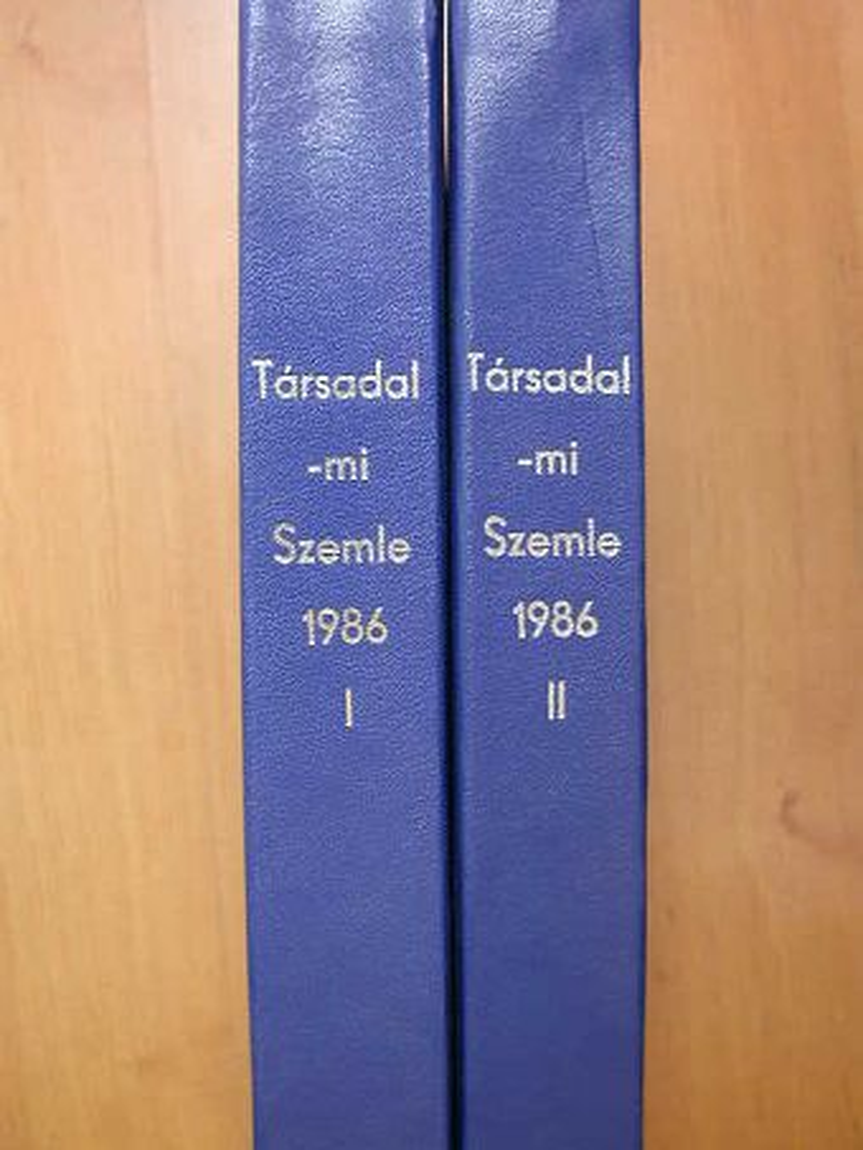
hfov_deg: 32.2
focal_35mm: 45
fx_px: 1495
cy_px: 575
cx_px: 432
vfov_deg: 42.1
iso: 100
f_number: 2.8
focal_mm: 9.5
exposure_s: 1/24.9
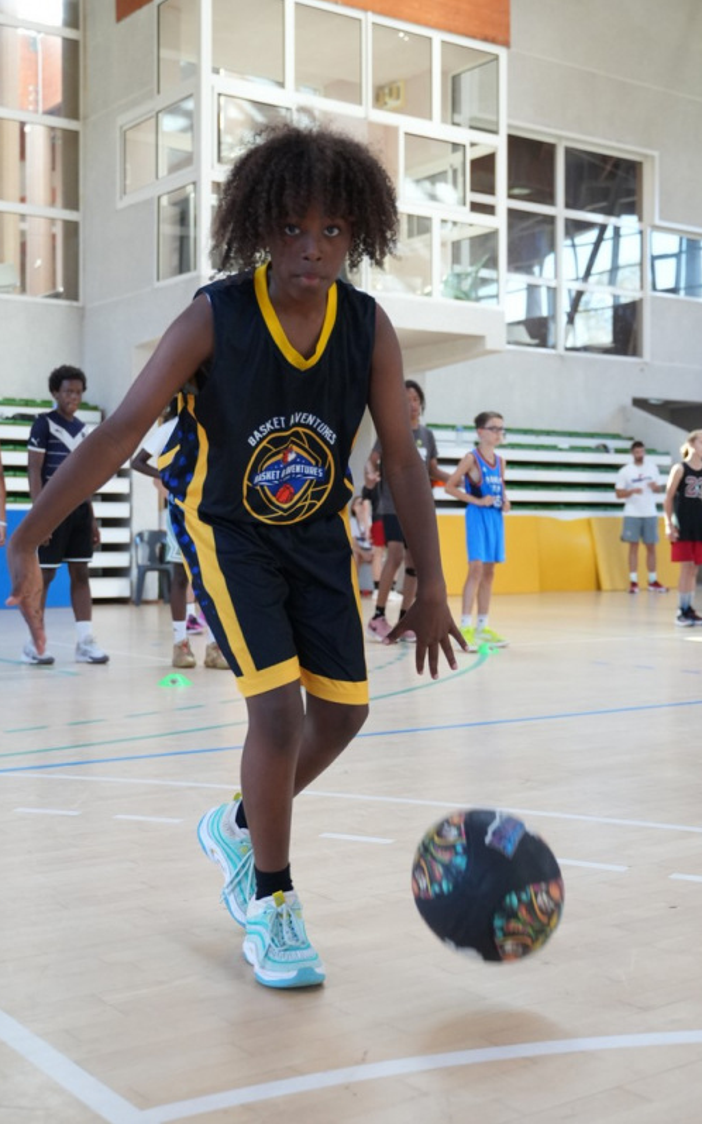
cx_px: 356
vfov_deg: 43.5
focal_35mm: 46
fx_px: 1408
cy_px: 561
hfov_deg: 28.0
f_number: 2.8
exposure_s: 1/400
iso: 2000
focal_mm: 30
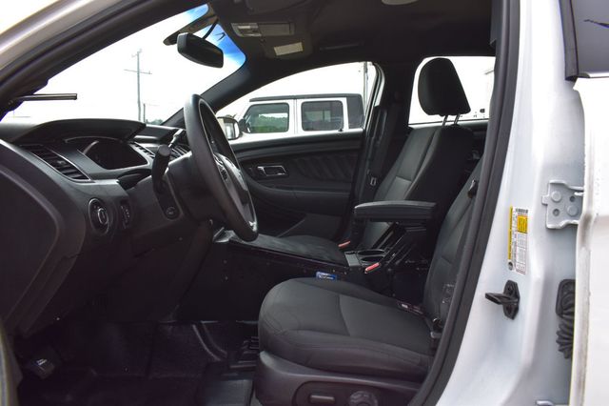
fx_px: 456
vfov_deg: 47.9
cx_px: 304
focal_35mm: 27
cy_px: 203
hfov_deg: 67.4
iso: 400
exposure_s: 1/200
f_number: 10
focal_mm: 18
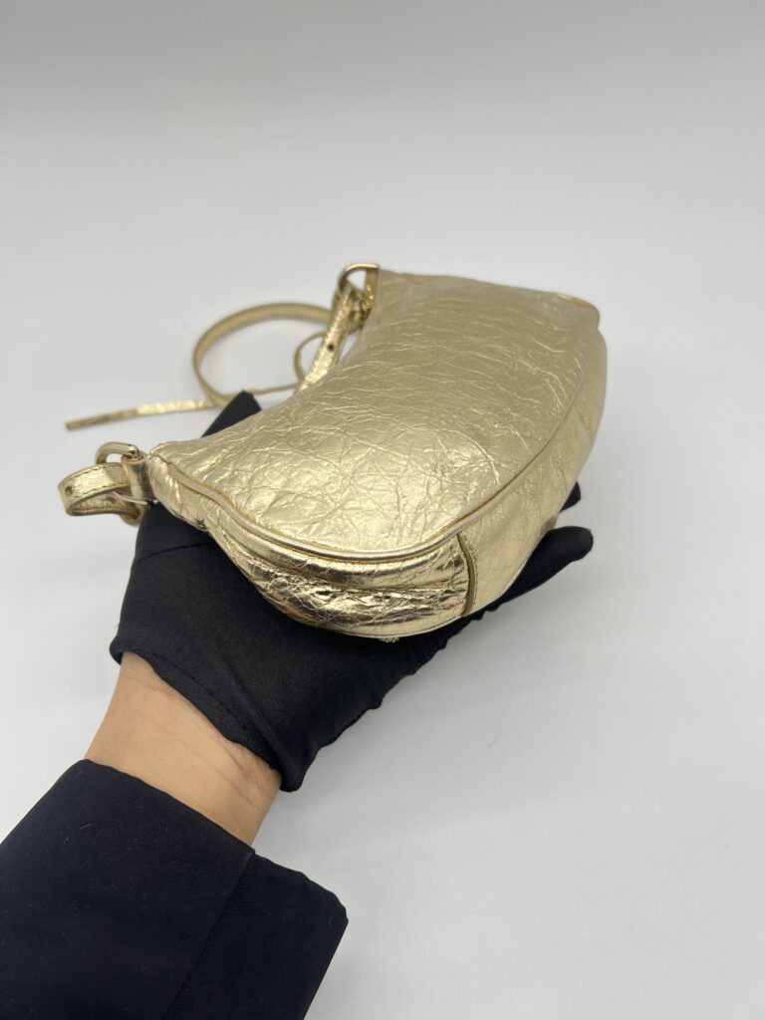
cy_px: 510
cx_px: 382
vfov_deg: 67.3
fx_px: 766
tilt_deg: -46.7
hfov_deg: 53.1
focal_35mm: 26
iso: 32
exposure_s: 1/120
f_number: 1.5
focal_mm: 5.7
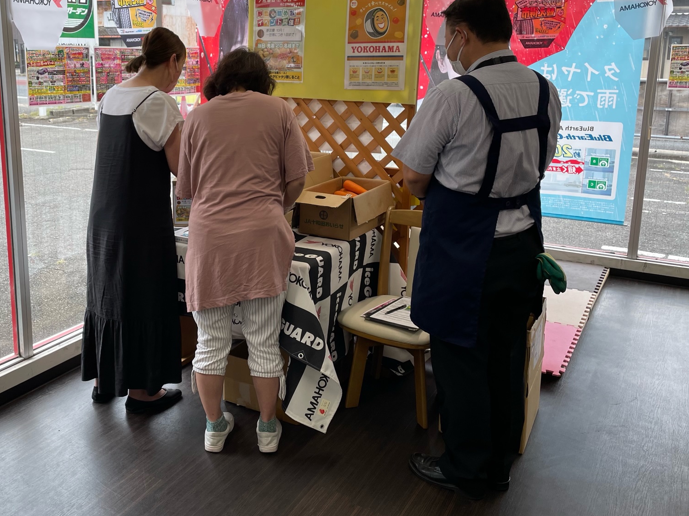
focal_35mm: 35
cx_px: 256
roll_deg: +0.1
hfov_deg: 52.0
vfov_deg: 40.4
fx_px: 697
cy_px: 198
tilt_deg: -11.7
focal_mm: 4.2
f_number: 1.6
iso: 32
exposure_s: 1/198
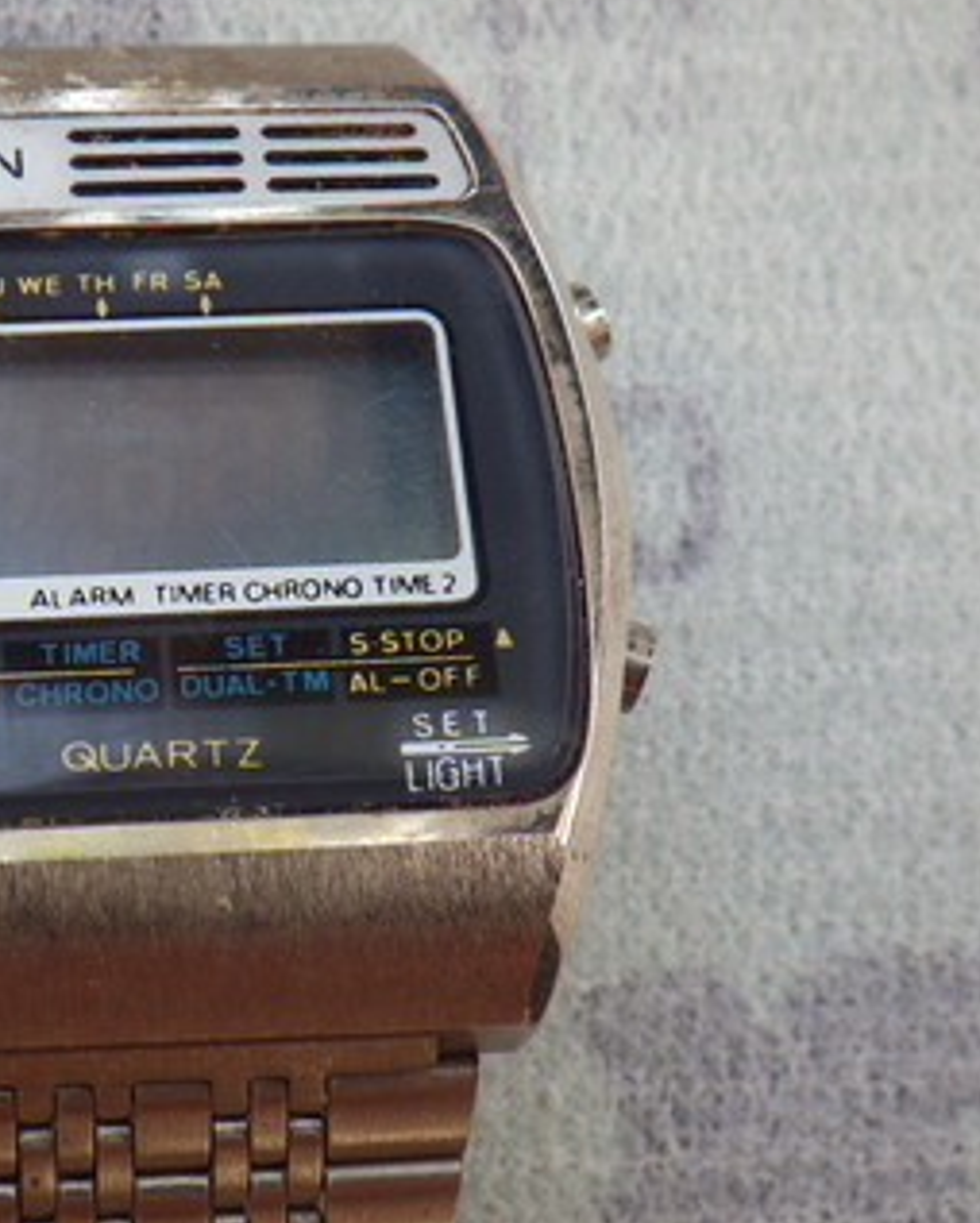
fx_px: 2427
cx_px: 147
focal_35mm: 67
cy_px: 494
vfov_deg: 28.2
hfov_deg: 22.4
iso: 125
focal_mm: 6.1
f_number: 3.8
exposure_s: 1/60
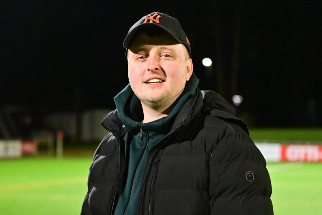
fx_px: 894
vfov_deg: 13.7
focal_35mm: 100
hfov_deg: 20.4
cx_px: 161
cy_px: 108
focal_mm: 100
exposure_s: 1/320
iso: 11400
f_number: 4.5
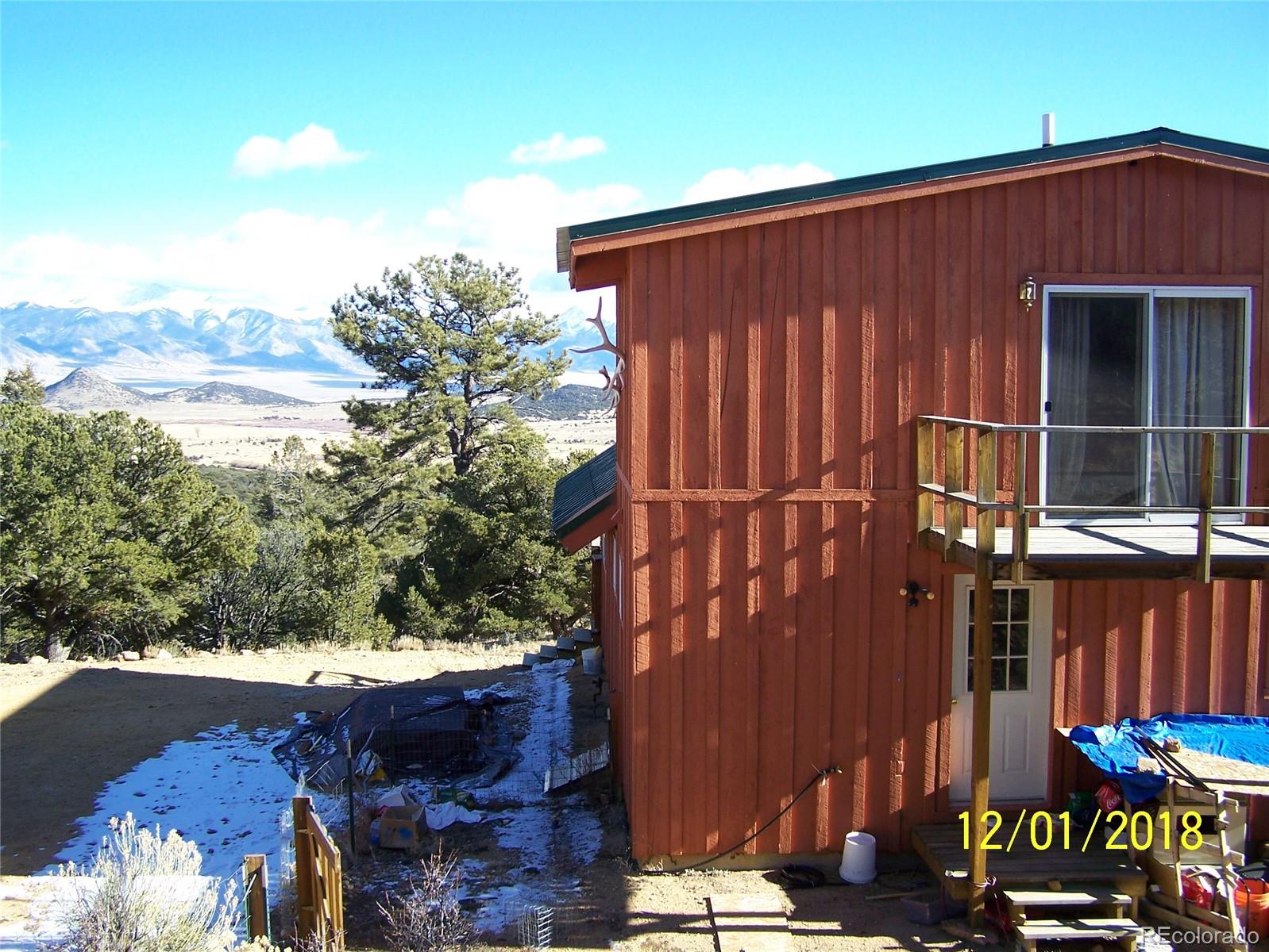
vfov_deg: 37.7
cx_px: 634
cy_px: 476
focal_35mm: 38
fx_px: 1394
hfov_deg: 49.0
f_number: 2.8
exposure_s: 1/400
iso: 80
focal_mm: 6.3
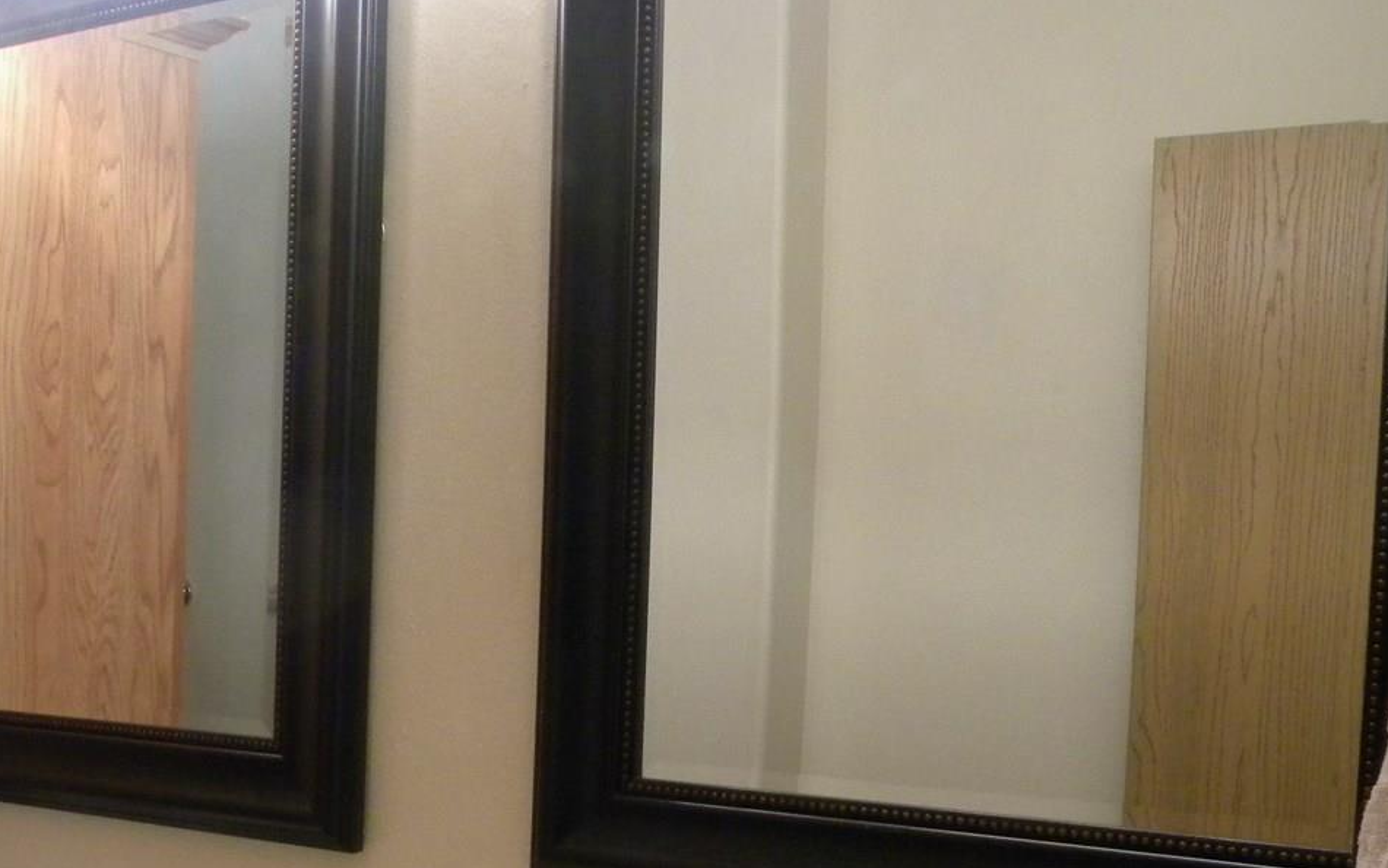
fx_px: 1892
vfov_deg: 25.1
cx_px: 342
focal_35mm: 50
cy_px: 779
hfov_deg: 39.2
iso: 400
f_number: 3.5
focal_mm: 5
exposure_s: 1/50.4
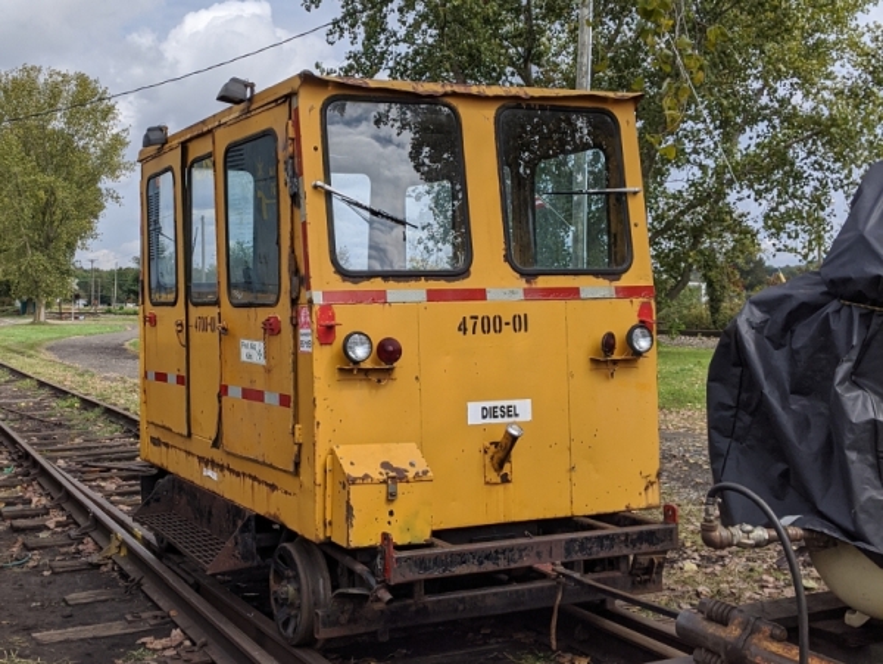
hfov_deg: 65.3
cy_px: 332
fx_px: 689
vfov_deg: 51.4
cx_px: 442
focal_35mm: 27
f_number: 1.8
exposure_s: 1/4695
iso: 66
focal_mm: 4.44
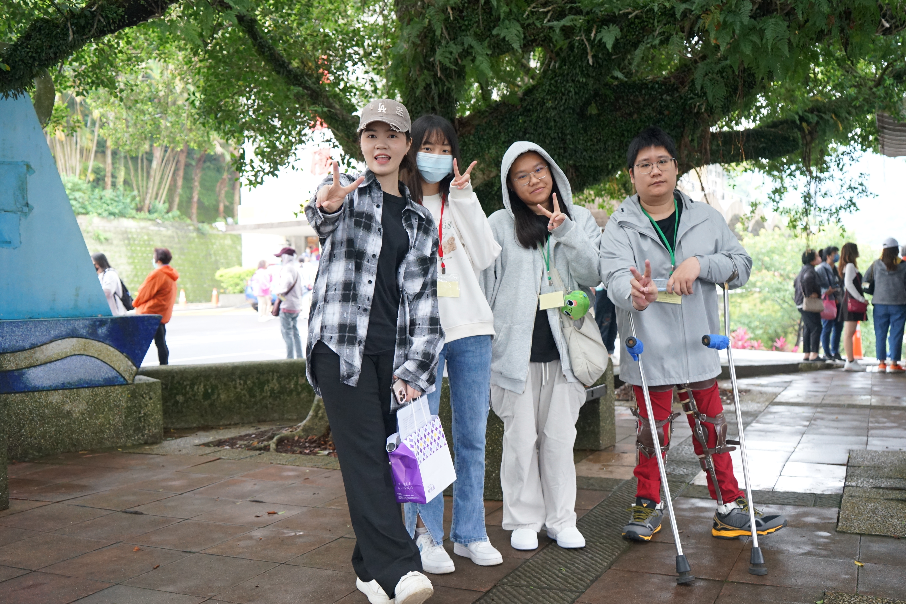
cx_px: 464
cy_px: 303
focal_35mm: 35
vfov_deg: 37.8
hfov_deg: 54.4
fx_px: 881
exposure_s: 1/160
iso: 2000
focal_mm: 34
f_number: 4
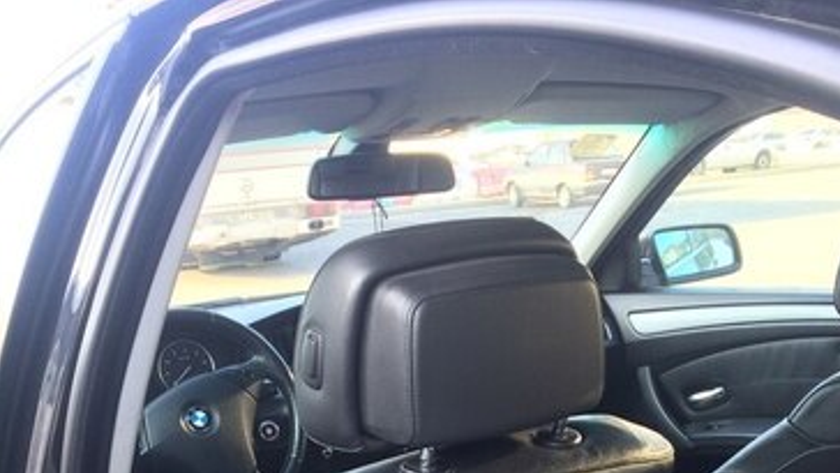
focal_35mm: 43
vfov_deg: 25.0
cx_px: 427
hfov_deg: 47.3
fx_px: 958
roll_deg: +6.1
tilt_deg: -22.0
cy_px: 570
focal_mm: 4.15
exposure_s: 1/50
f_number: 2.2
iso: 40
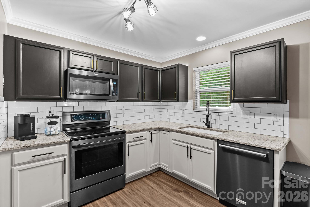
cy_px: 104
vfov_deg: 73.7
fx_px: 138
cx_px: 155
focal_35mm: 16
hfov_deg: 96.8
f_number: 8
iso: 100
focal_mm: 16
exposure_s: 1
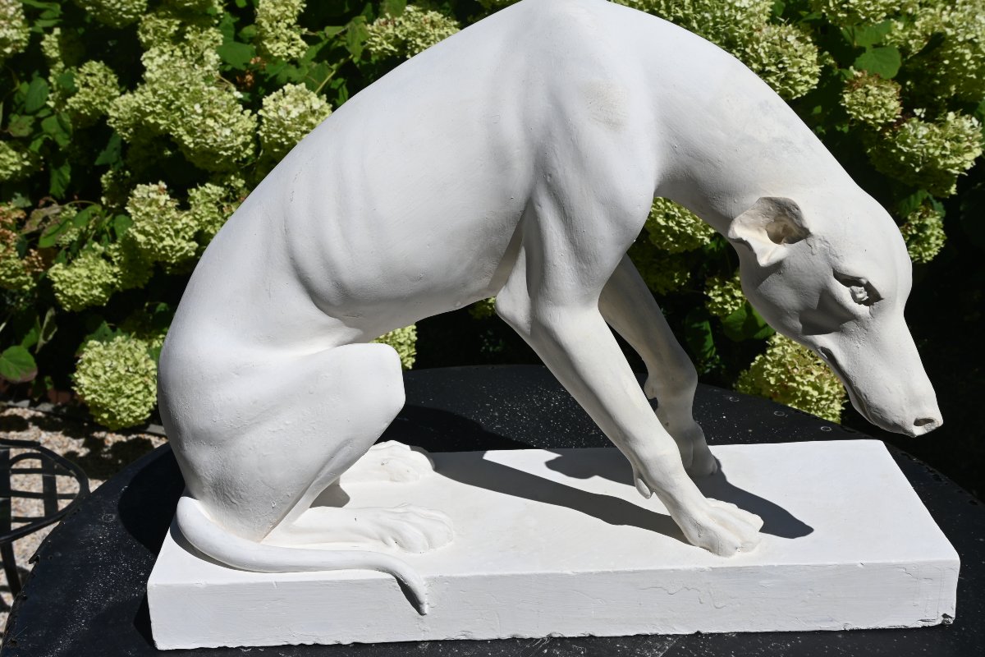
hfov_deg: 41.7
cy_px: 328
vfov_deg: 28.5
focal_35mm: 47
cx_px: 492
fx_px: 1293
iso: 100
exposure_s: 1/640
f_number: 9
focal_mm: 31.5
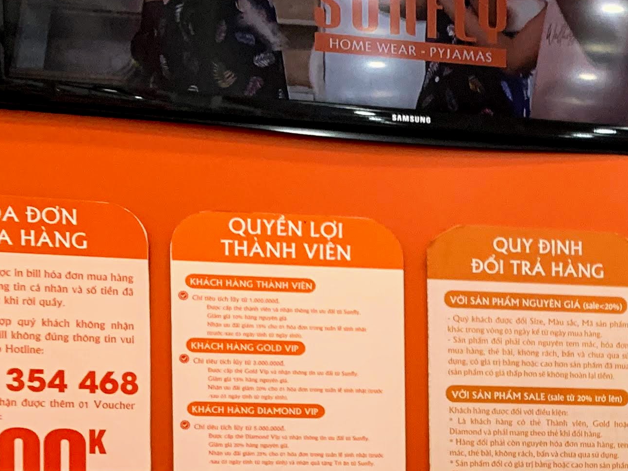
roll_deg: -0.7
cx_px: 905
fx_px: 1470
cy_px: 611
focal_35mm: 81
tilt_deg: -3.2
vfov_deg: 17.1
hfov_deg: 20.9
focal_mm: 4.25
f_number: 1.8
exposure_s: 1/91
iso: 100
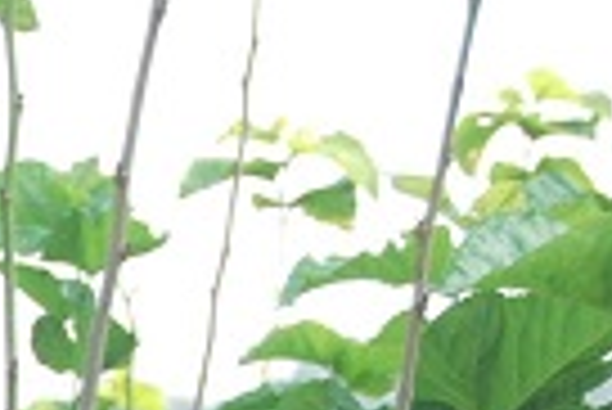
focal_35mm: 545
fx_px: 9280
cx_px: -855
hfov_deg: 3.7
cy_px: 1180
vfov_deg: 2.5
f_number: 5.6
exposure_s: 1/125
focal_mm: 55
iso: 200
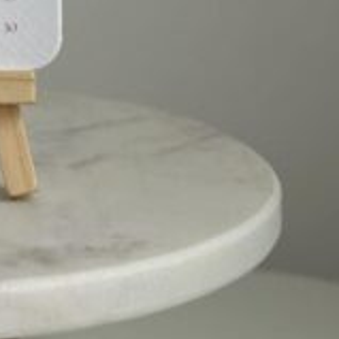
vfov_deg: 8.0
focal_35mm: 213
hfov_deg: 8.1
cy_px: -222
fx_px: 2360
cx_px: -128
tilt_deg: -5.7
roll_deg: +0.0
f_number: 1.78
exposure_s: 1/95
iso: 100
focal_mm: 6.76
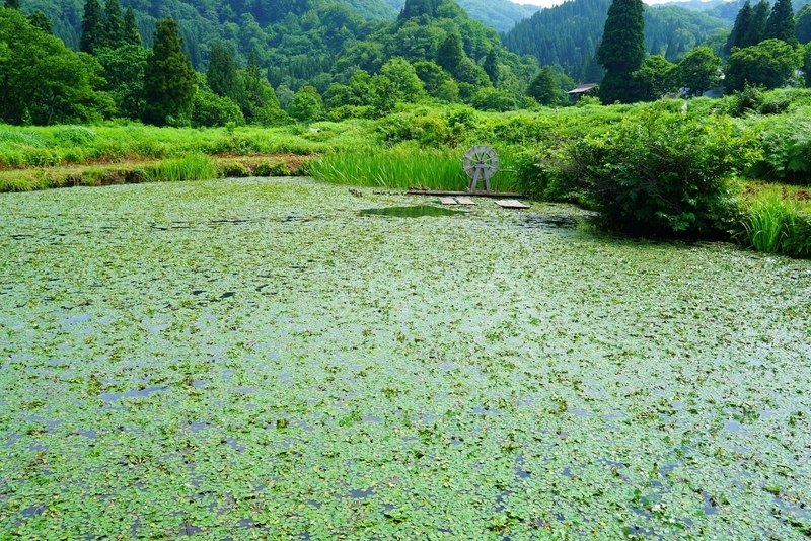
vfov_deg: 43.6
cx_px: 406
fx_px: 676
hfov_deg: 61.9
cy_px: 270
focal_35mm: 30
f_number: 8
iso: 100
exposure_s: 1/100
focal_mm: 30
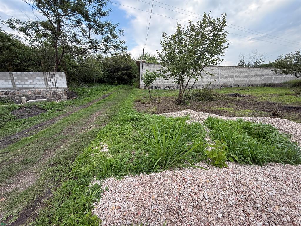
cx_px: 150
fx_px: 122
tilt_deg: -11.5
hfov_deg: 102.1
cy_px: 113
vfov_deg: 85.7
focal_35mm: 14
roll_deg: +0.5
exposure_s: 1/205
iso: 64
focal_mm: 2.22
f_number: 2.2
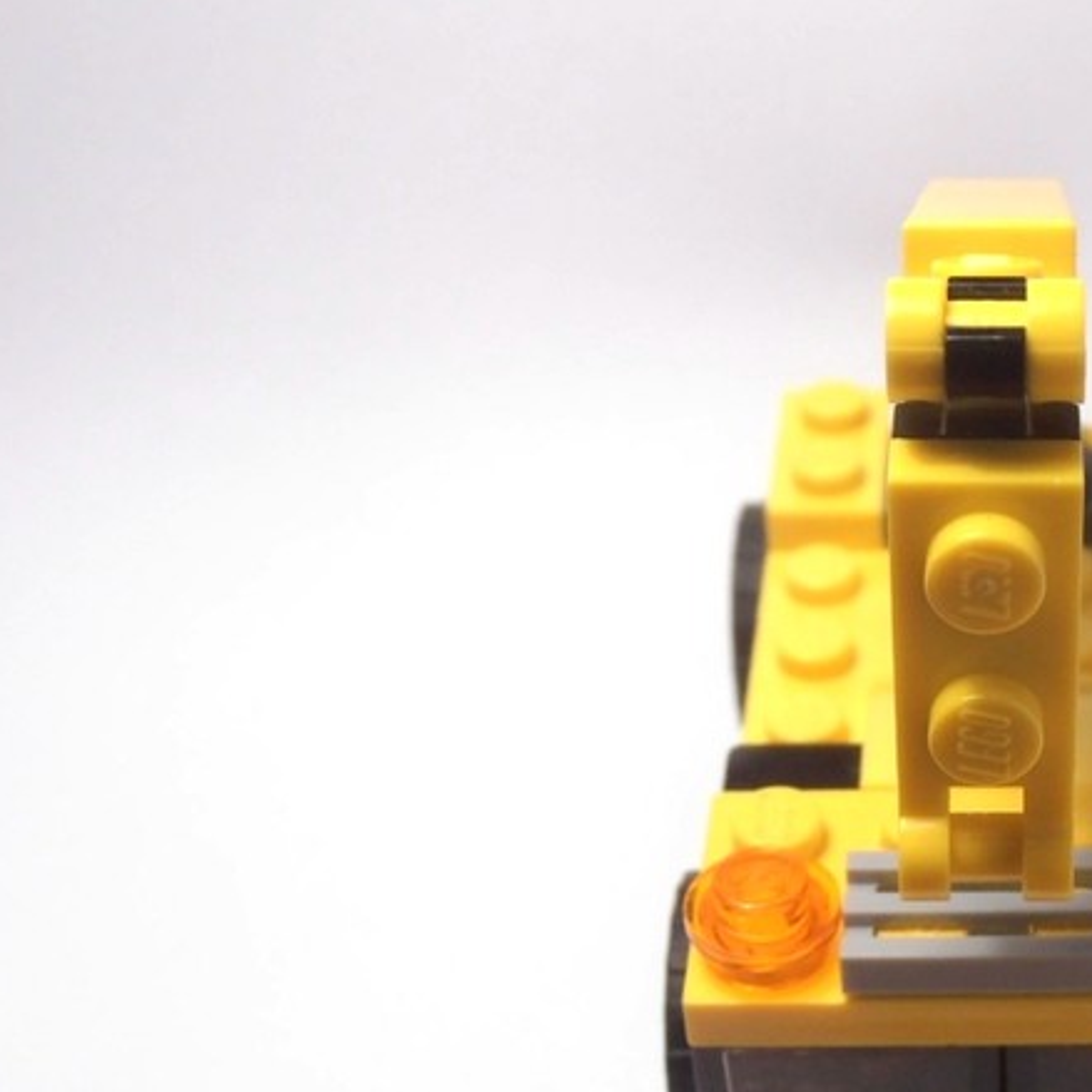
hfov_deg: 24.9
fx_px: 2391
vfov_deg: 25.6
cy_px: 738
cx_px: 1012
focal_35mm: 67
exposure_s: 1/80
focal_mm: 6.61
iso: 80
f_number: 3.9
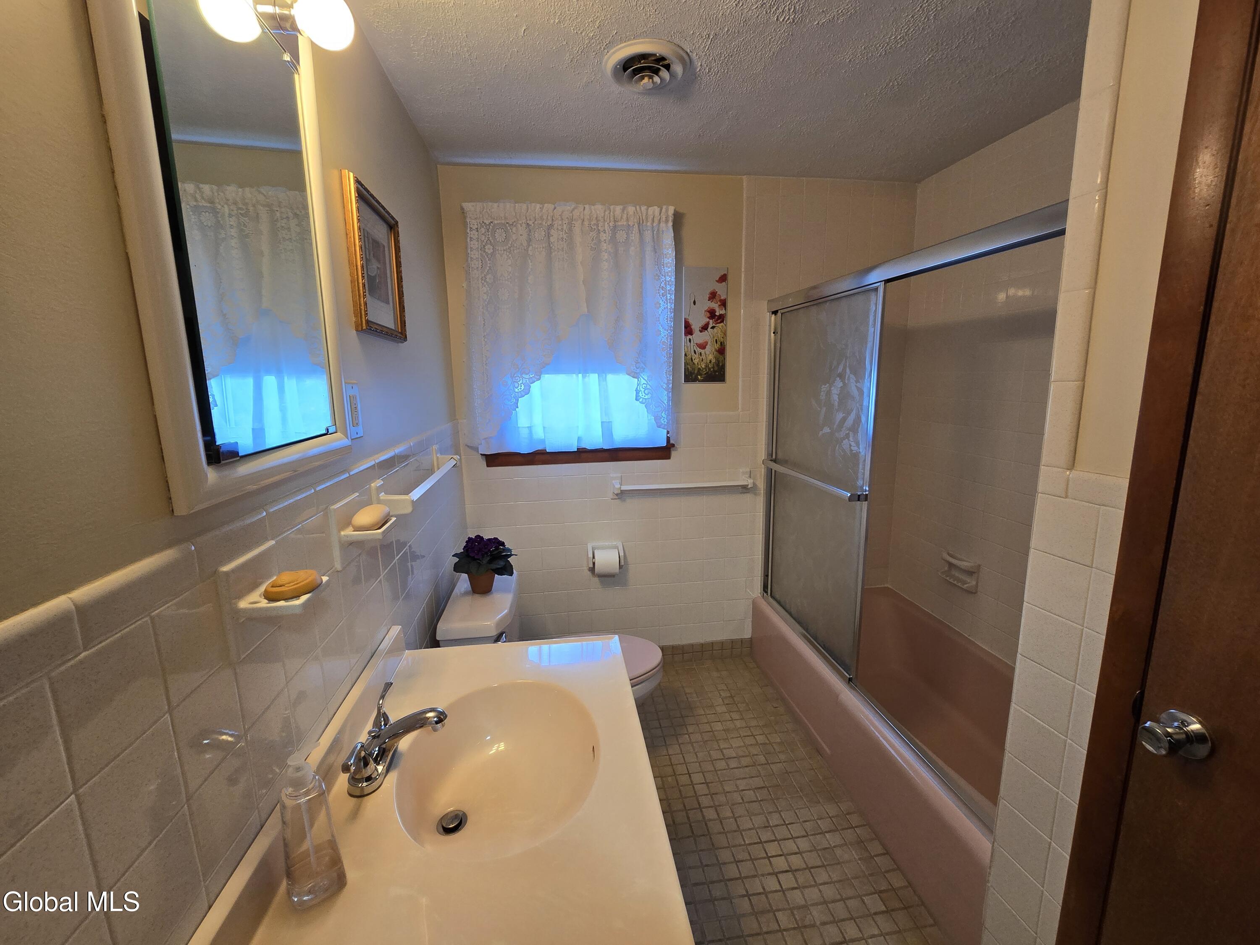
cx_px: 630
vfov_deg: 89.9
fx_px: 473
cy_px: 472
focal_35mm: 13
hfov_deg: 106.2
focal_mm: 2.2
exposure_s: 1/60
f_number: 2.2
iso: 160
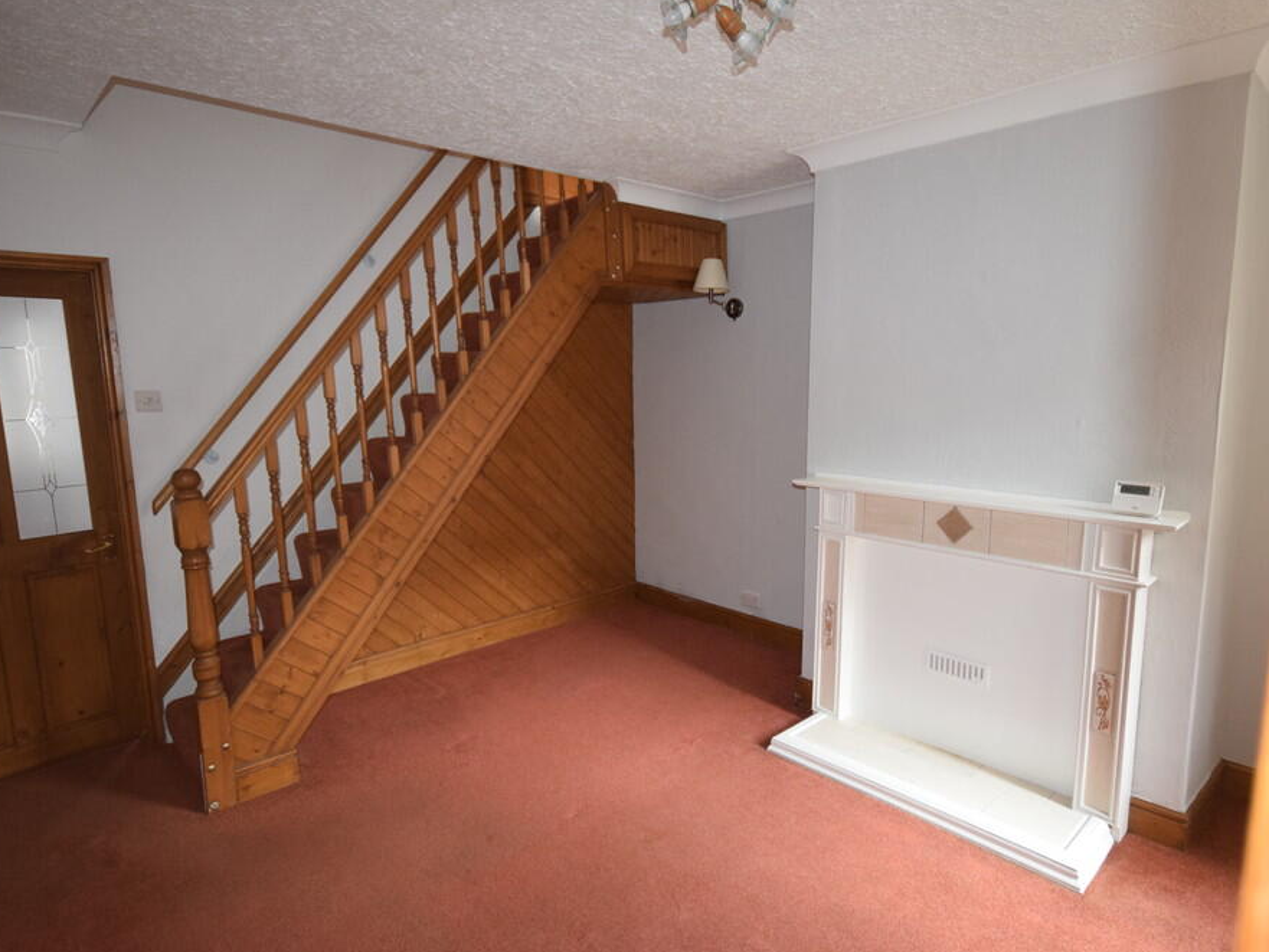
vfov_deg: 67.9
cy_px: 475
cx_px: 670
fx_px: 707
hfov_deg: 83.7
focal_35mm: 19
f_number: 4.2
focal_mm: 11.5
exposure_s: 1/60
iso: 1600
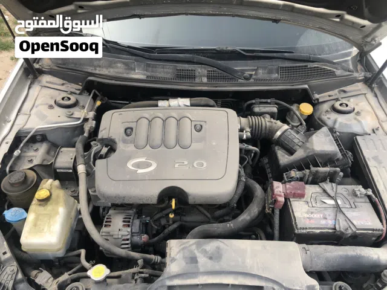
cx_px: 194
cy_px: 145
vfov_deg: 49.7
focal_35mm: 28
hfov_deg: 63.4
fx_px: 313
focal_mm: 4
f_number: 1.8
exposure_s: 1/173
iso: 20
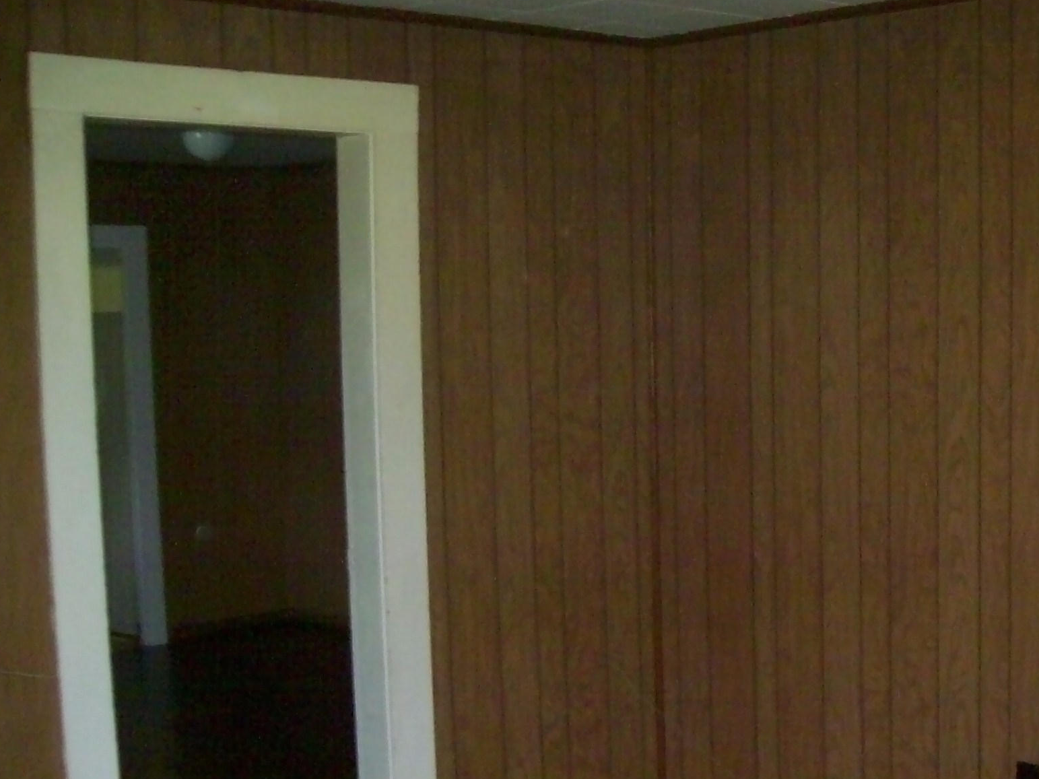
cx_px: 792
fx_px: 1801
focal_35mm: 60
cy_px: 553
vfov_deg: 24.2
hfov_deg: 31.6
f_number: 2.7
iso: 160
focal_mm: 6
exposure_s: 1/64
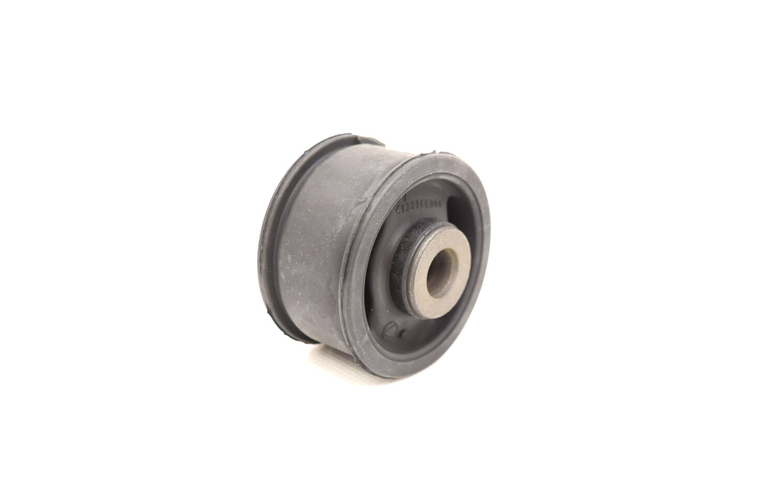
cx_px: 387
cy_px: 256
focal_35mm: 46
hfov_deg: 43.5
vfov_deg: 28.0
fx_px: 970
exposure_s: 1/100
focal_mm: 30
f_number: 5
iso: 400
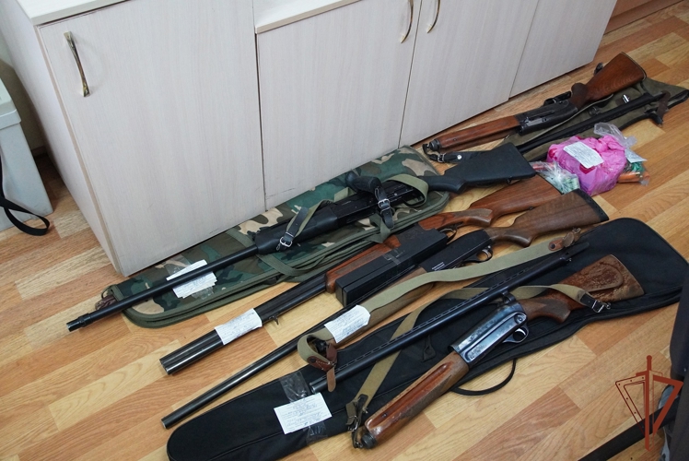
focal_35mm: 34
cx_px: 344
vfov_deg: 38.4
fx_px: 661
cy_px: 230
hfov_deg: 55.1
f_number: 4
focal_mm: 23
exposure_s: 1/160
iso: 6400
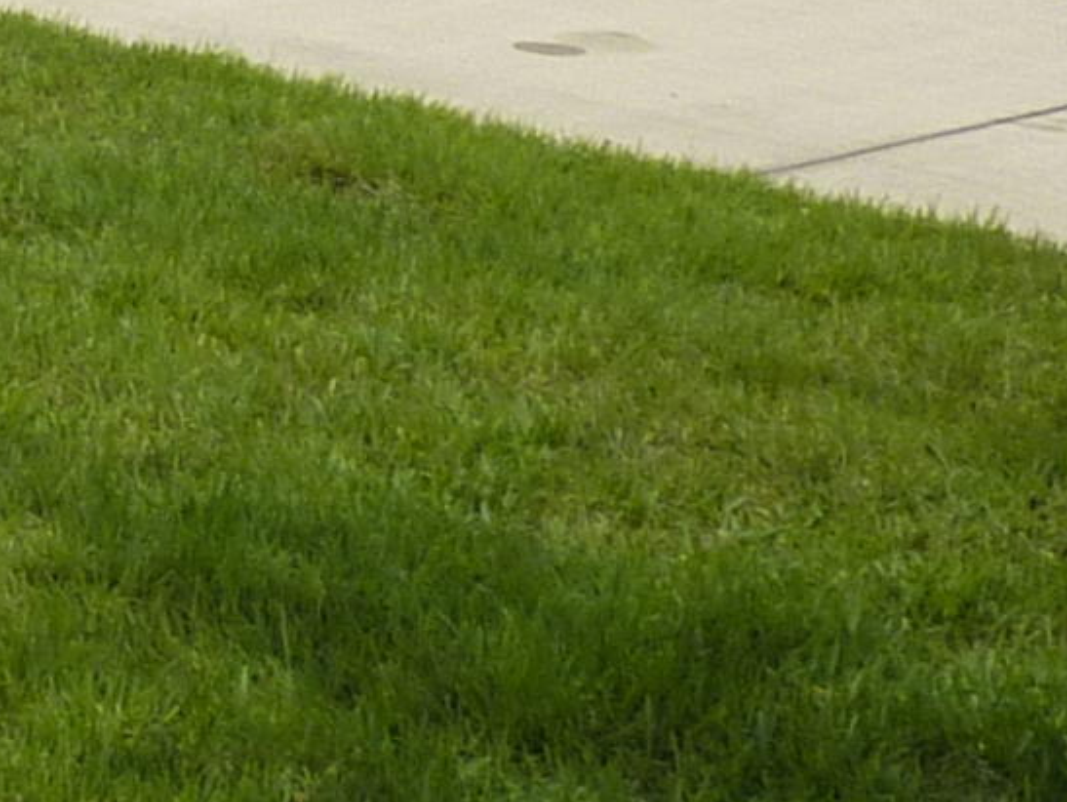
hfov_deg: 13.0
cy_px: -453
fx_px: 4226
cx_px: -889
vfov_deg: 10.4
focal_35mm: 137
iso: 125
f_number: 5.6
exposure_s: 1/400
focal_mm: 4.1
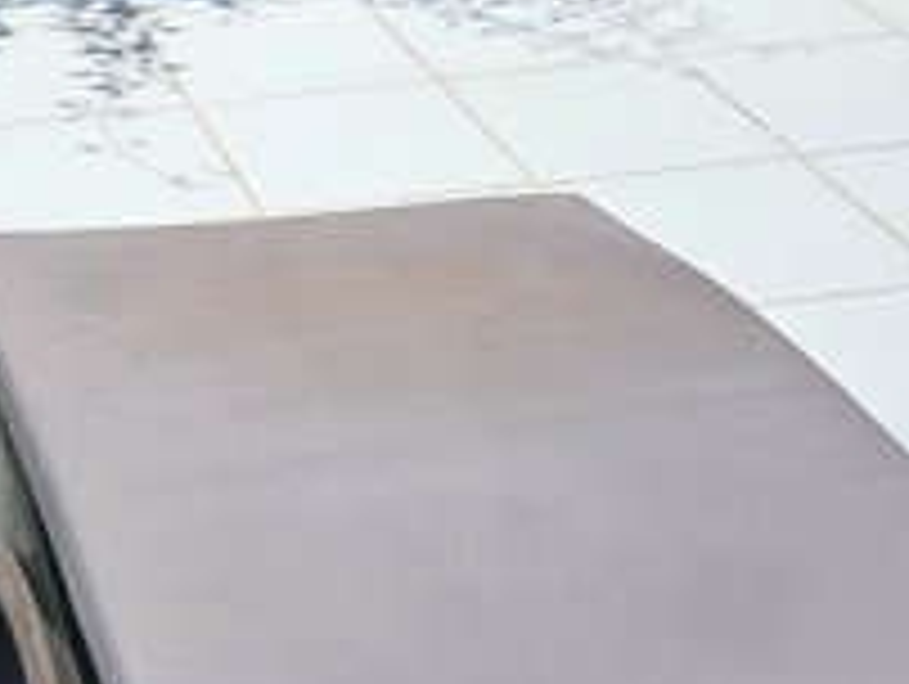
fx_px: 2392
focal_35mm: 91
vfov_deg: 14.8
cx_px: 194
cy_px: -423
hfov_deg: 21.3
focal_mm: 6.3
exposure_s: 1/1228
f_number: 1.7
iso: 10
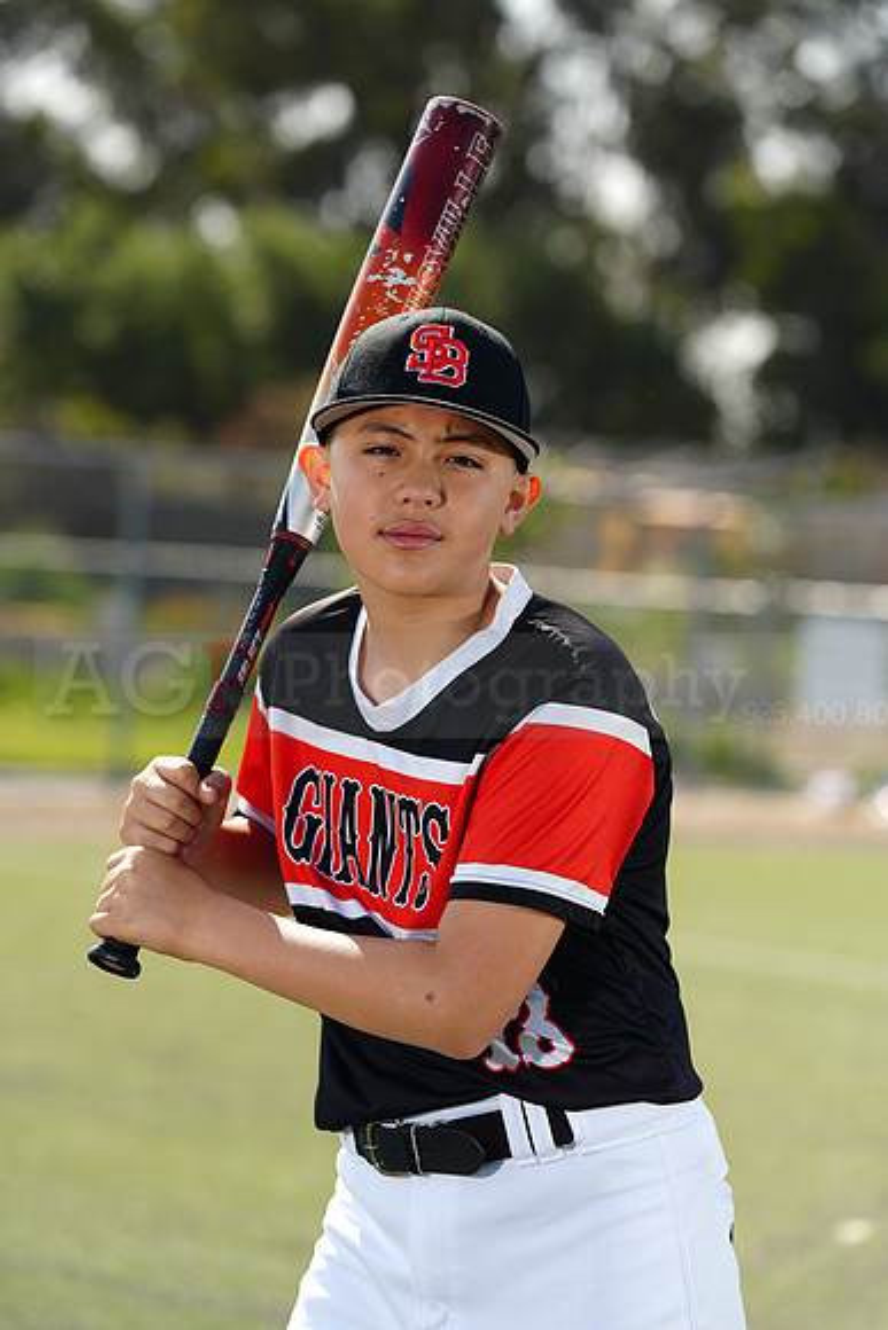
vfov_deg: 12.4
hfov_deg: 8.3
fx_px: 6101
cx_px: 444
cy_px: 665
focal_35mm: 165
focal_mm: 165
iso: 64
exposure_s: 1/250
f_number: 5
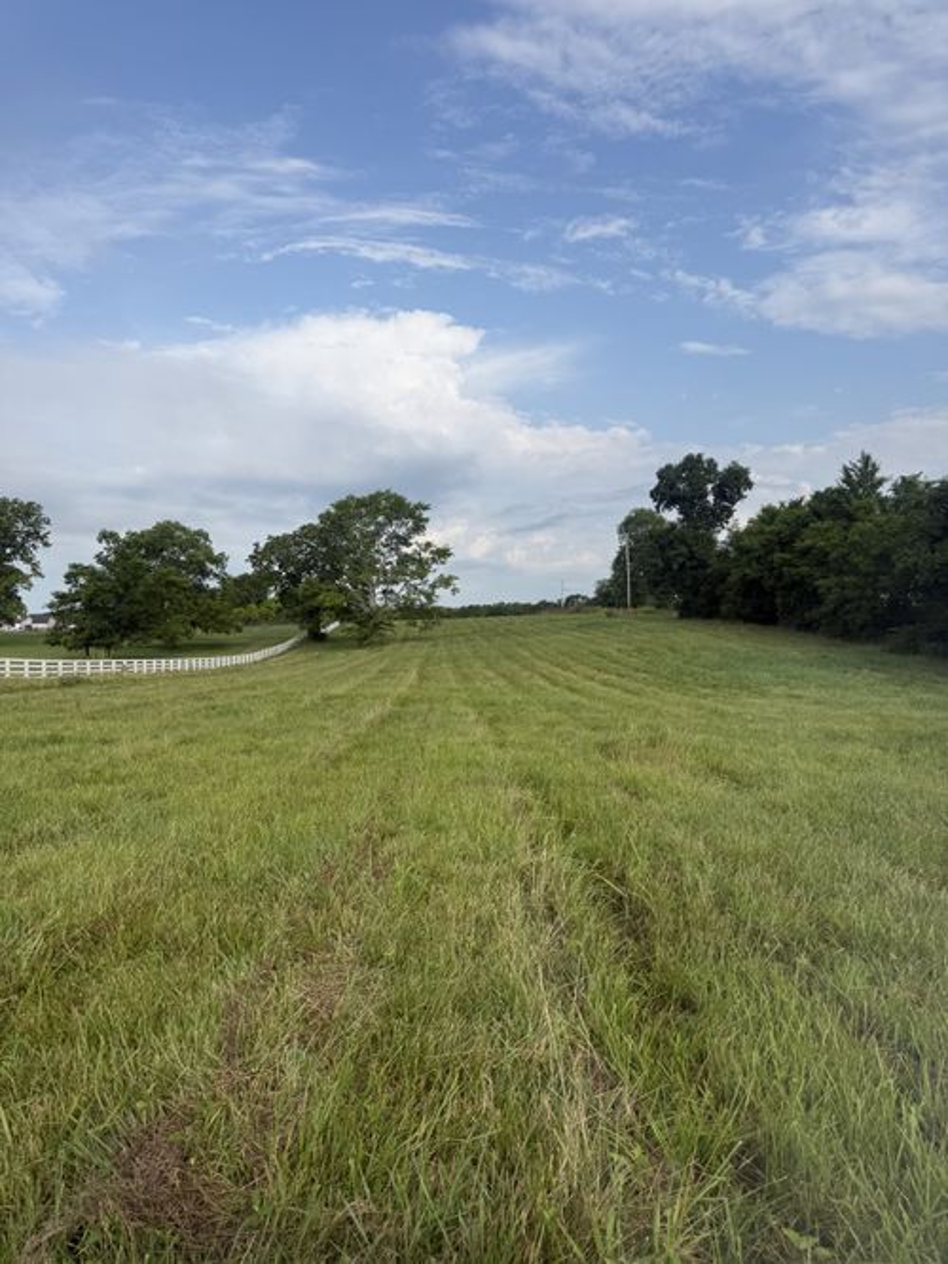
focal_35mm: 24
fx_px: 877
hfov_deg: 56.8
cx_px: 474
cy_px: 632
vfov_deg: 71.6
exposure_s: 1/4167
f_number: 1.78
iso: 80
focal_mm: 6.76
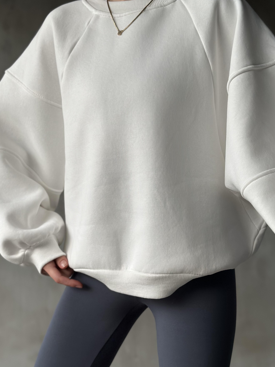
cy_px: 175
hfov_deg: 26.6
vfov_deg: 34.9
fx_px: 583
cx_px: 142
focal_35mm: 55
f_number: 1.78
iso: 125
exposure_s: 1/96
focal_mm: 6.86
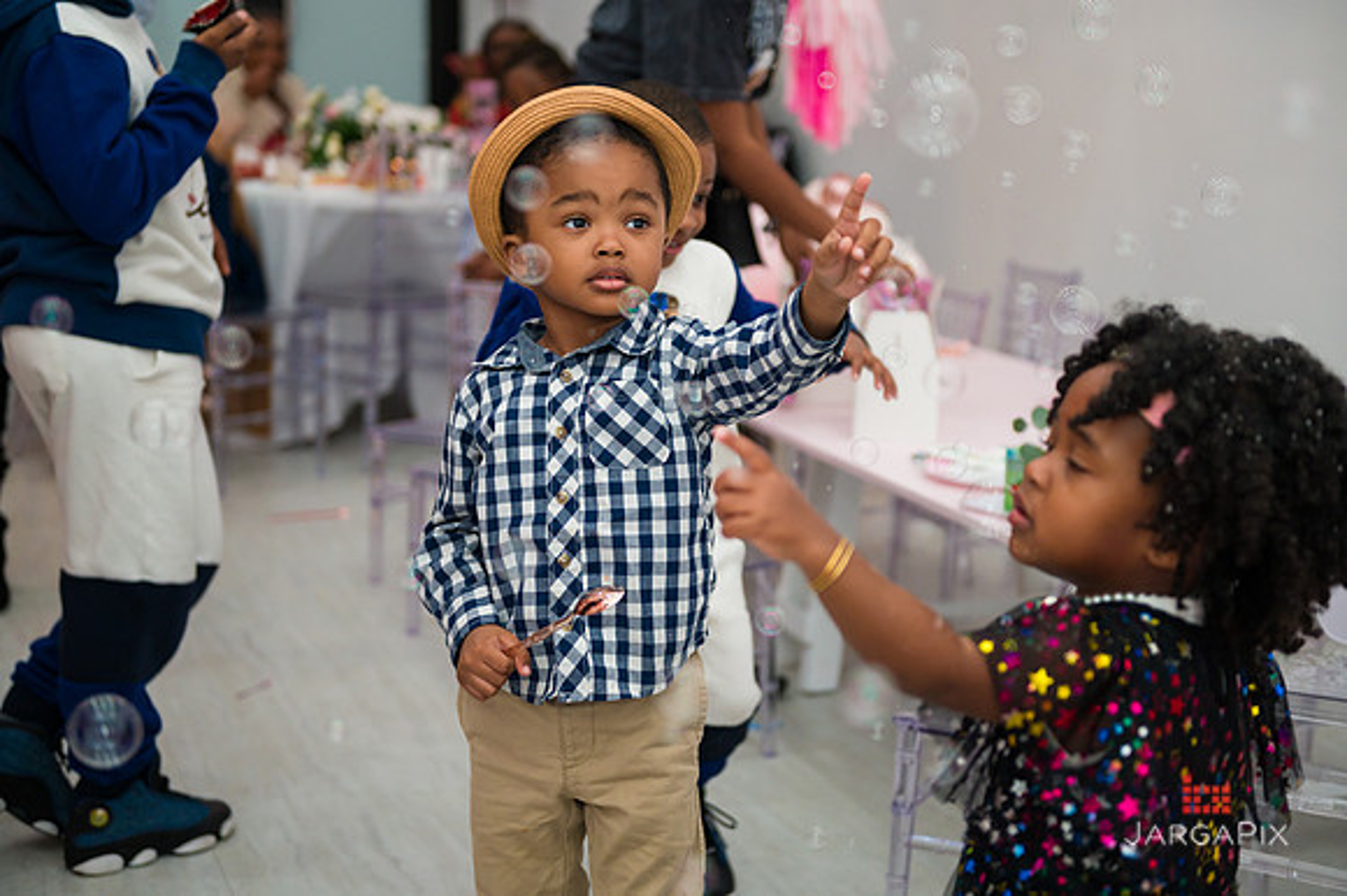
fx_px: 2094
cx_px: 674
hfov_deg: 35.7
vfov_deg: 24.2
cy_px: 448
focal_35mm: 56
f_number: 3.2
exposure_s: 1/200
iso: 1000
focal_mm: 56
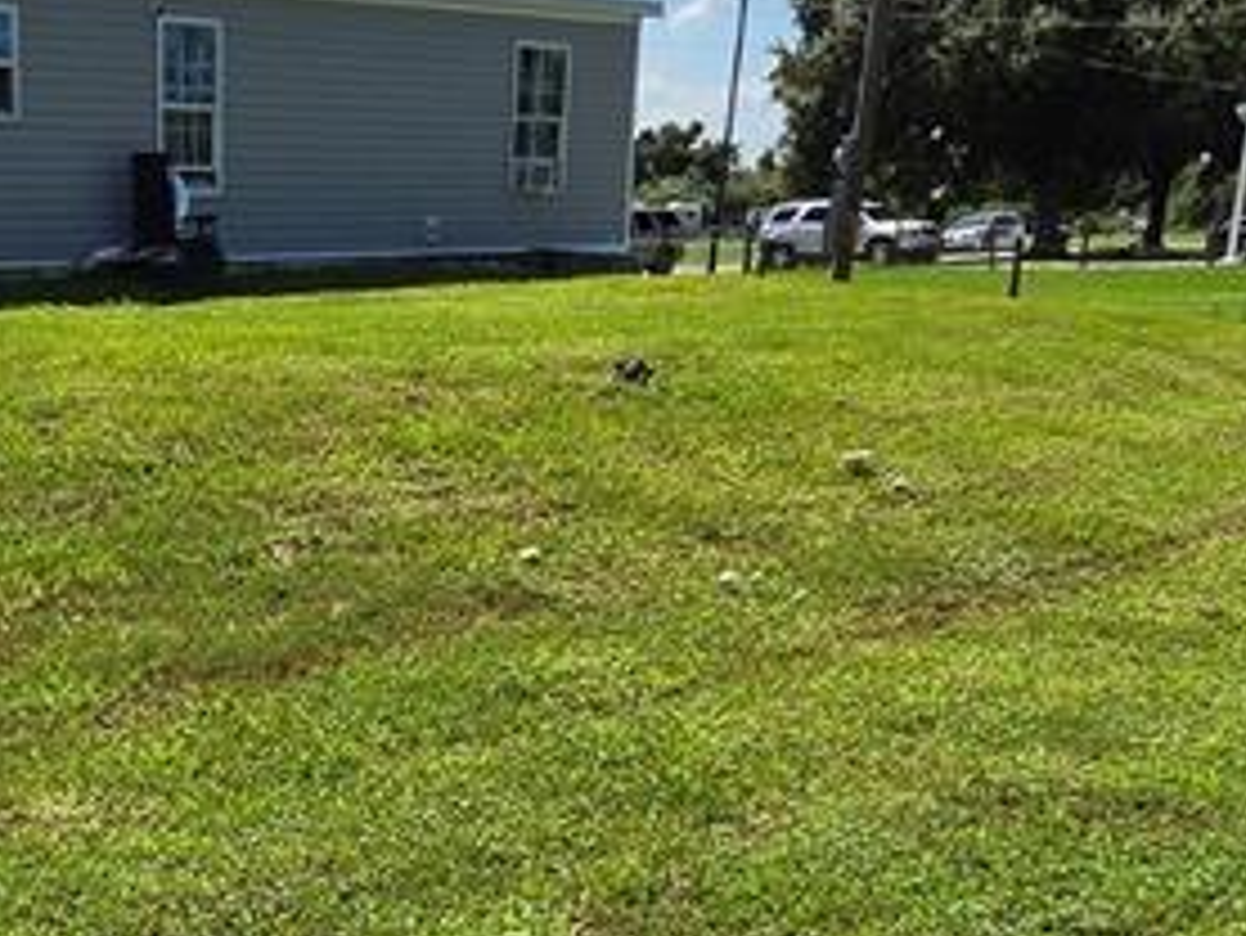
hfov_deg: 37.2
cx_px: 139
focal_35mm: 48
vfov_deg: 29.2
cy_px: 828
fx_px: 1729
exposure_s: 1/4337
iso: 100
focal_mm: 2.2
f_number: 2.2
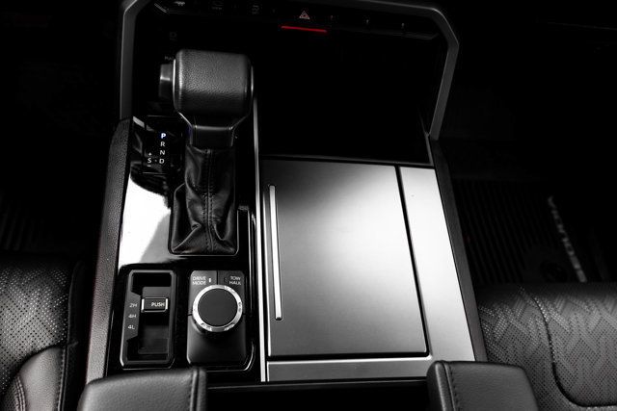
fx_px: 531
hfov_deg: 60.3
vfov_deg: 42.4
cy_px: 224
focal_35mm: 31
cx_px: 293
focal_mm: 26
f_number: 4.5
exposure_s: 1/320
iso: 500
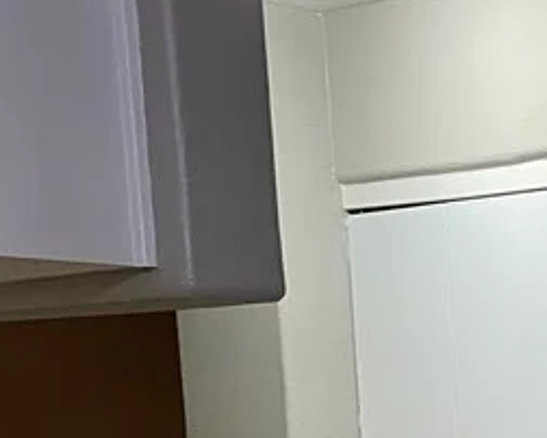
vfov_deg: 13.6
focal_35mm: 103
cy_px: 752
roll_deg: -0.9
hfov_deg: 15.4
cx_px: 1051
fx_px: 1669
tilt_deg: -11.5
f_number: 1.8
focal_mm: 4.25
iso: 125
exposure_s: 1/60
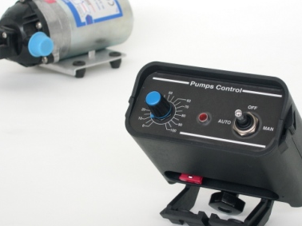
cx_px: 157
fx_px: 1003
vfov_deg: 12.9
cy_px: 118
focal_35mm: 115
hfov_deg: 17.1
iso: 120
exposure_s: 1/4.7
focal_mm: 20.5
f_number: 4.6
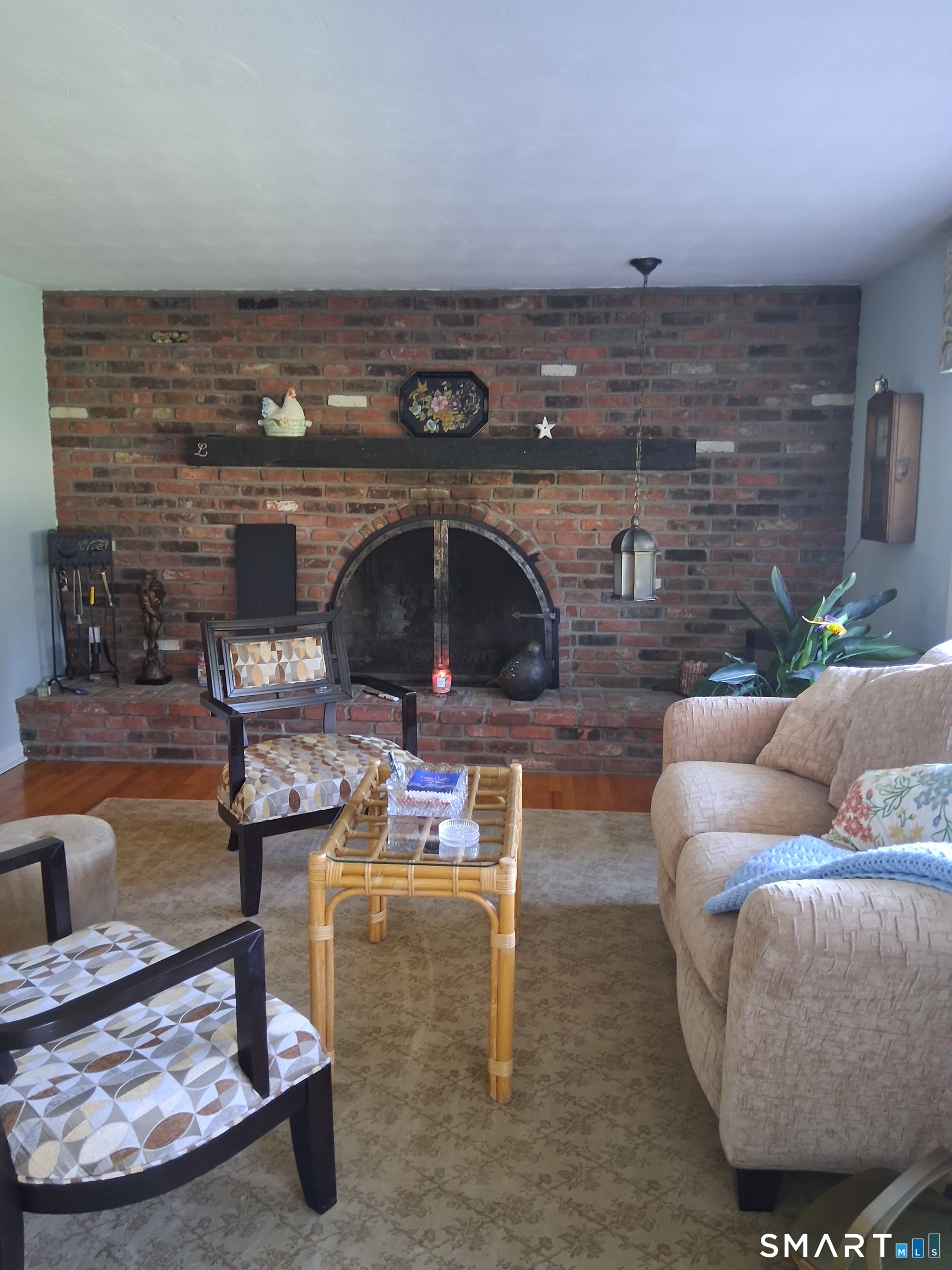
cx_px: 476
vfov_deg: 67.3
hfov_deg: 53.1
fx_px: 953
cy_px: 635
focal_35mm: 26
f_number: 1.8
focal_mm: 3.98
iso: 500
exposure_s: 1/30
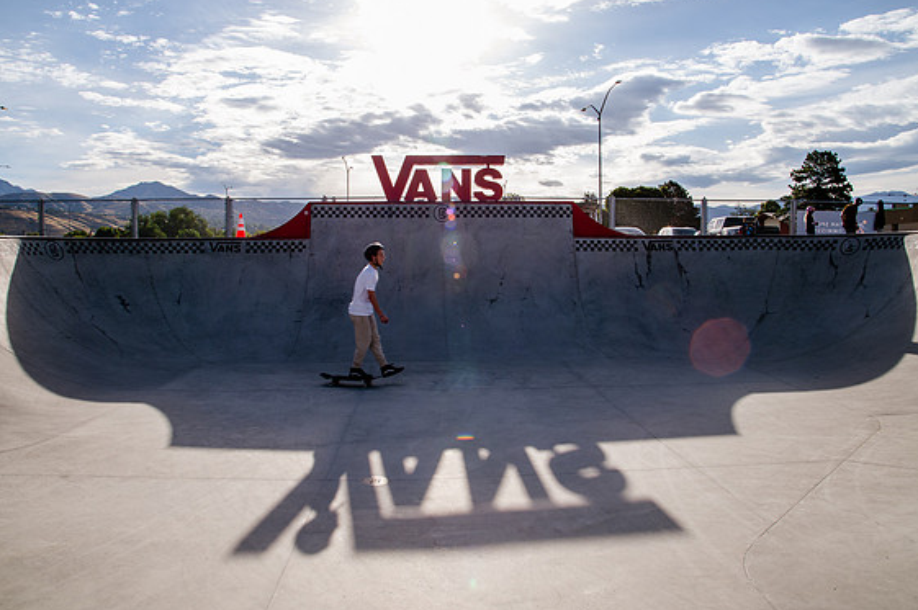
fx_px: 662
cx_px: 449
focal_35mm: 26
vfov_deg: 49.5
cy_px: 299
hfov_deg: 69.4
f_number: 13
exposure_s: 1/160
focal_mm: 24
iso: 200
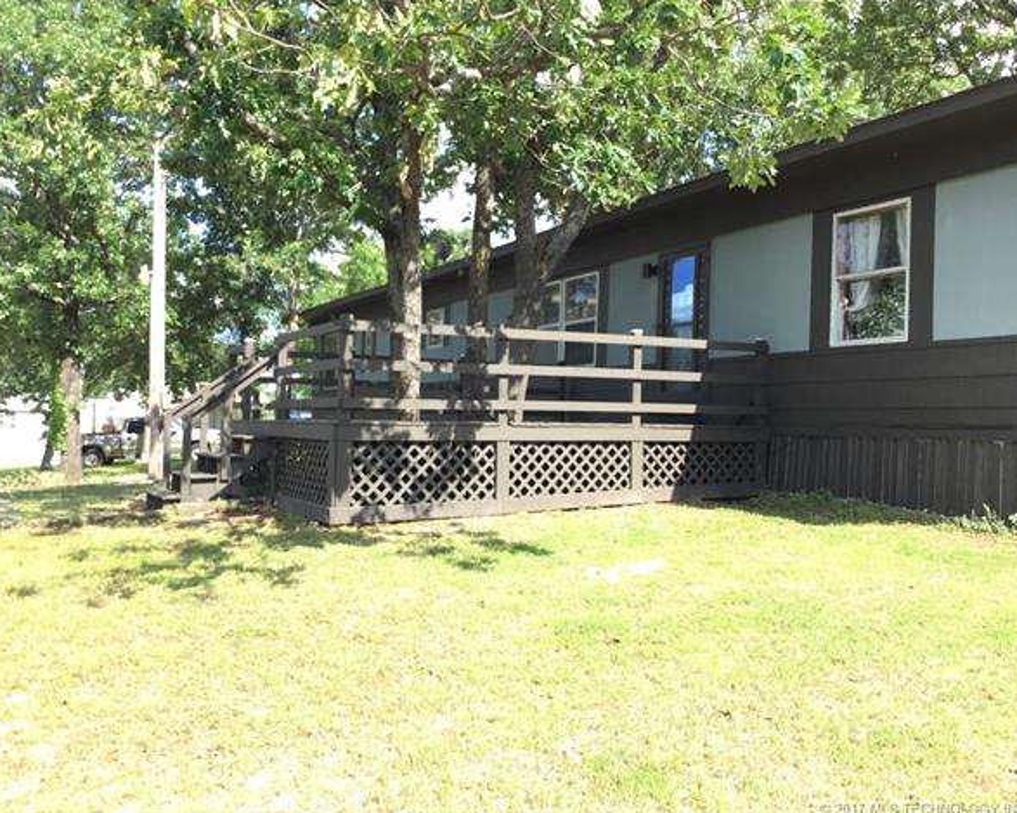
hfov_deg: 54.2
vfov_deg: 44.5
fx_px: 993
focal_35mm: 33
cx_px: 483
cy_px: 402
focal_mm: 3.3
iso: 25
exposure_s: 1/214
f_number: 2.4
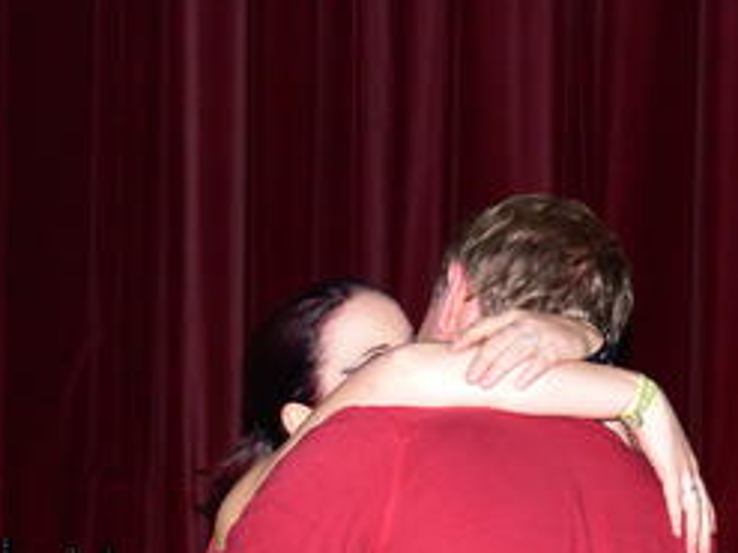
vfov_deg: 14.0
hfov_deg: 18.7
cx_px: 430
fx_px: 2237
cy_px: 469
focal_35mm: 105
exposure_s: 1/30
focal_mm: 11.6
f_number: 3.2
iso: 125
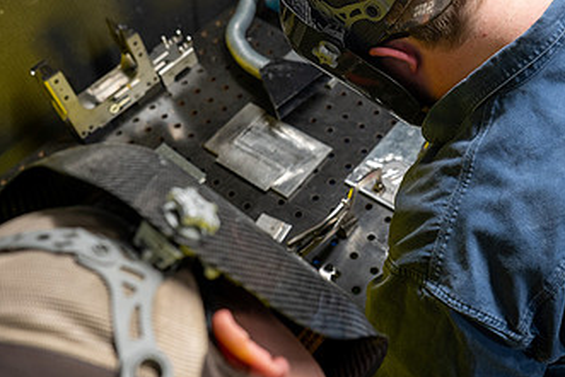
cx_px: 328
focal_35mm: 42
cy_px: 112
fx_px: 659
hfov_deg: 46.2
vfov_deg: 31.5
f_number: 3.5
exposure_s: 1/80
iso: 800
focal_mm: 24
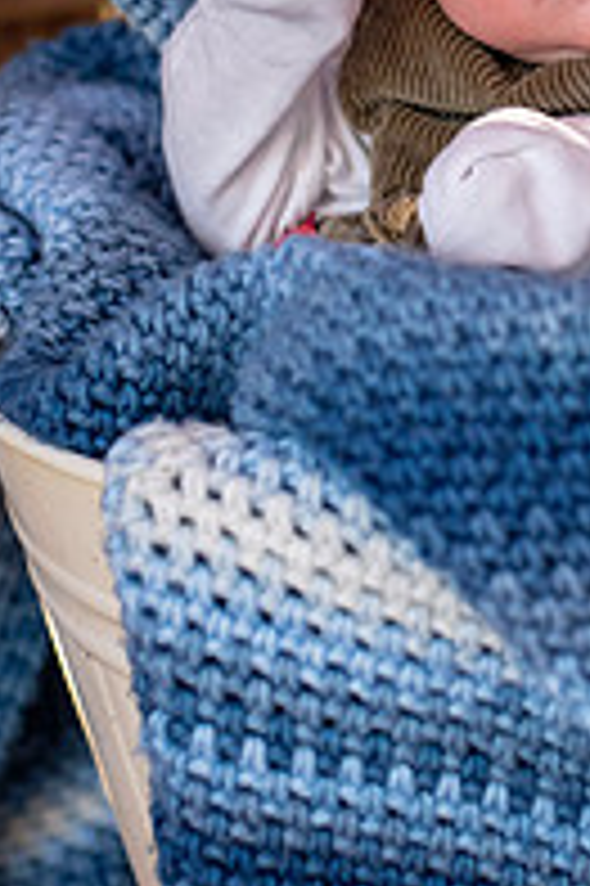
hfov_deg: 11.9
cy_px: 103
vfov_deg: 17.7
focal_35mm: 114
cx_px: 511
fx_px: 2807
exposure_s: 1/2500
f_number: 3.2
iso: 3200
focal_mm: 50
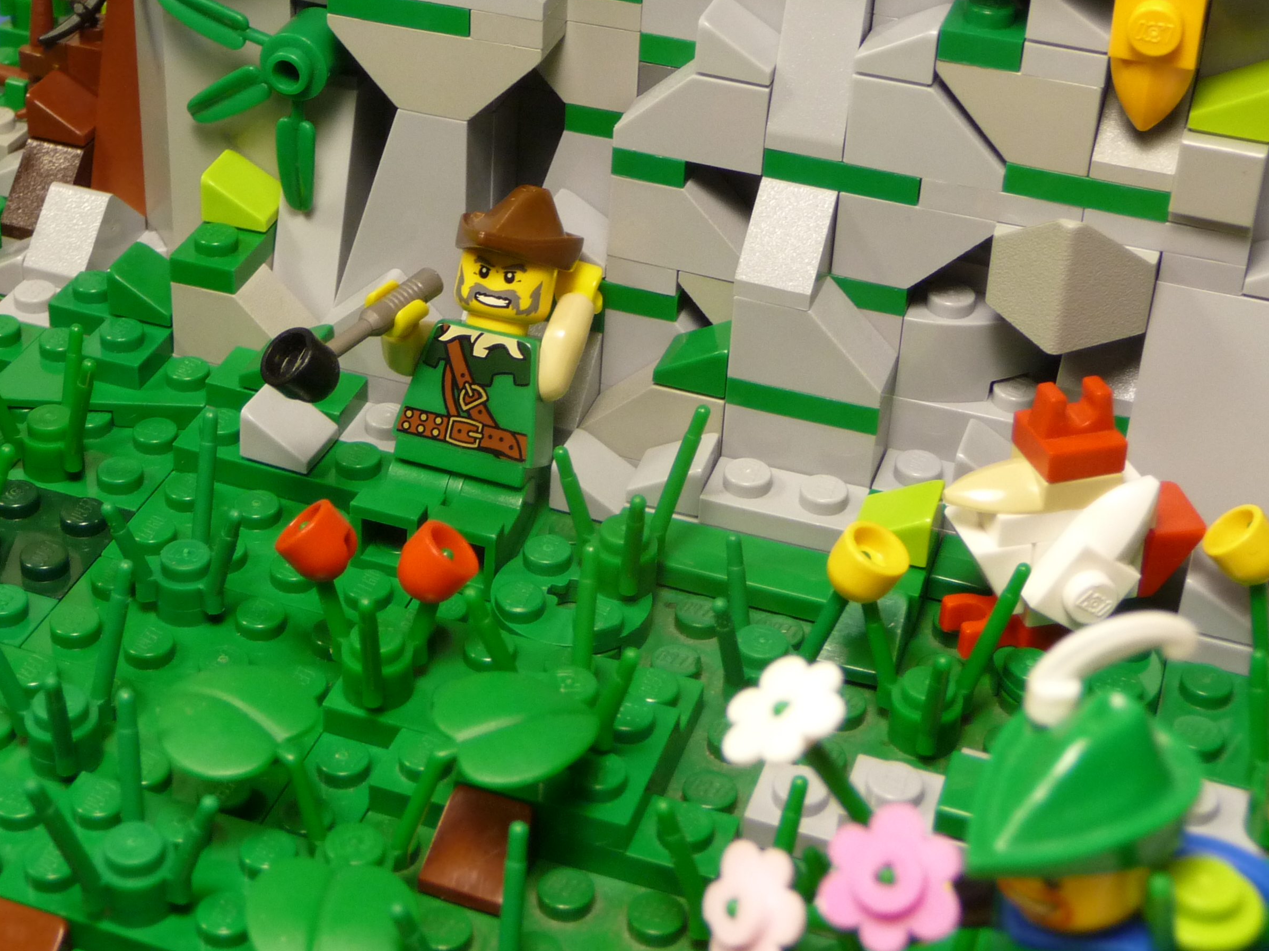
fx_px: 2382
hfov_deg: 29.7
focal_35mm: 65
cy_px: 265
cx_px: 506
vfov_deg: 22.4
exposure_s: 1/30
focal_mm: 7.6
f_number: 4.1
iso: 250
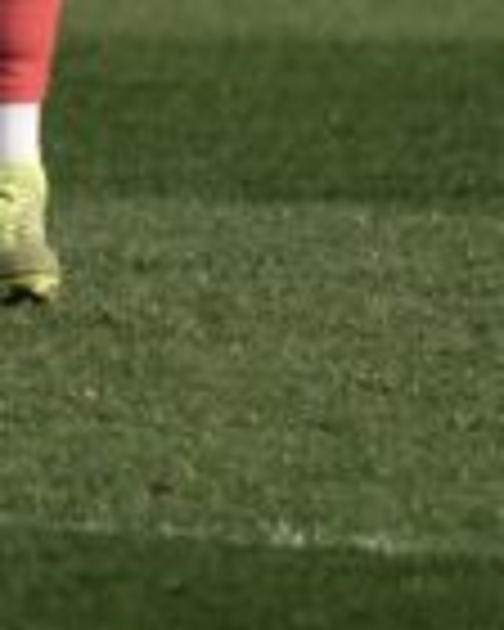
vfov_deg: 1.4
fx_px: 25582
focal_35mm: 1372
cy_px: -695
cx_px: -684
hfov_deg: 1.1
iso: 64
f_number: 3.2
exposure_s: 1/1250
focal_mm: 200
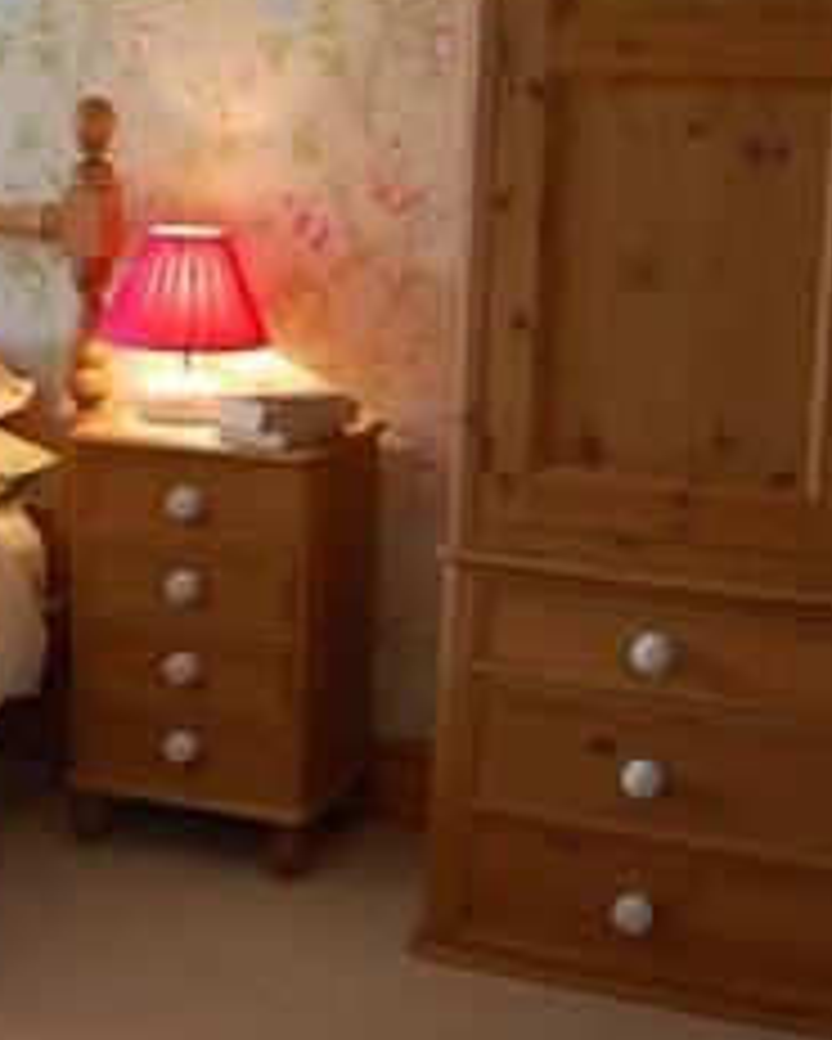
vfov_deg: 26.3
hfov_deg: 19.6
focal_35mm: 72
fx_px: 2215
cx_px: -247
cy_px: 374
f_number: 3.5
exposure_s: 1/40
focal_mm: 18
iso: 400
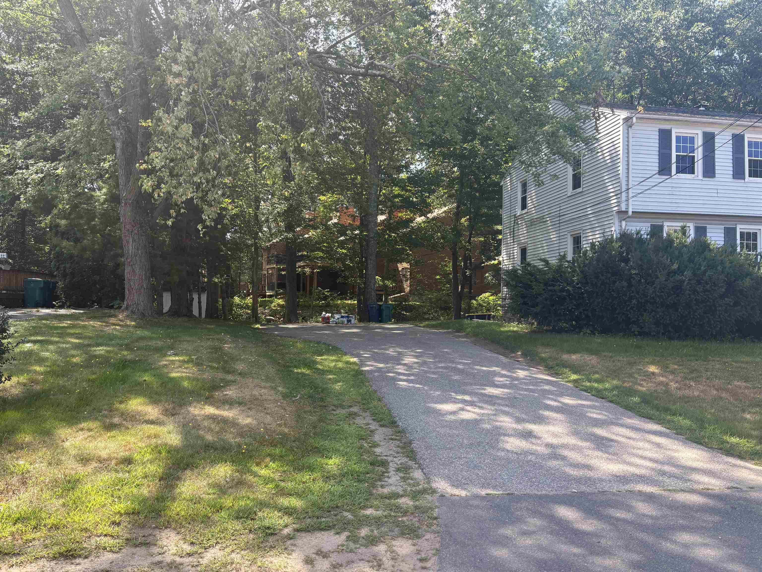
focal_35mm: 26
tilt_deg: +0.6
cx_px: 381
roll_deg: -1.2
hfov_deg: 67.3
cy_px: 286
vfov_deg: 53.1
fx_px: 572
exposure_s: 1/454
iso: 50
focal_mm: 5.96
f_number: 1.6
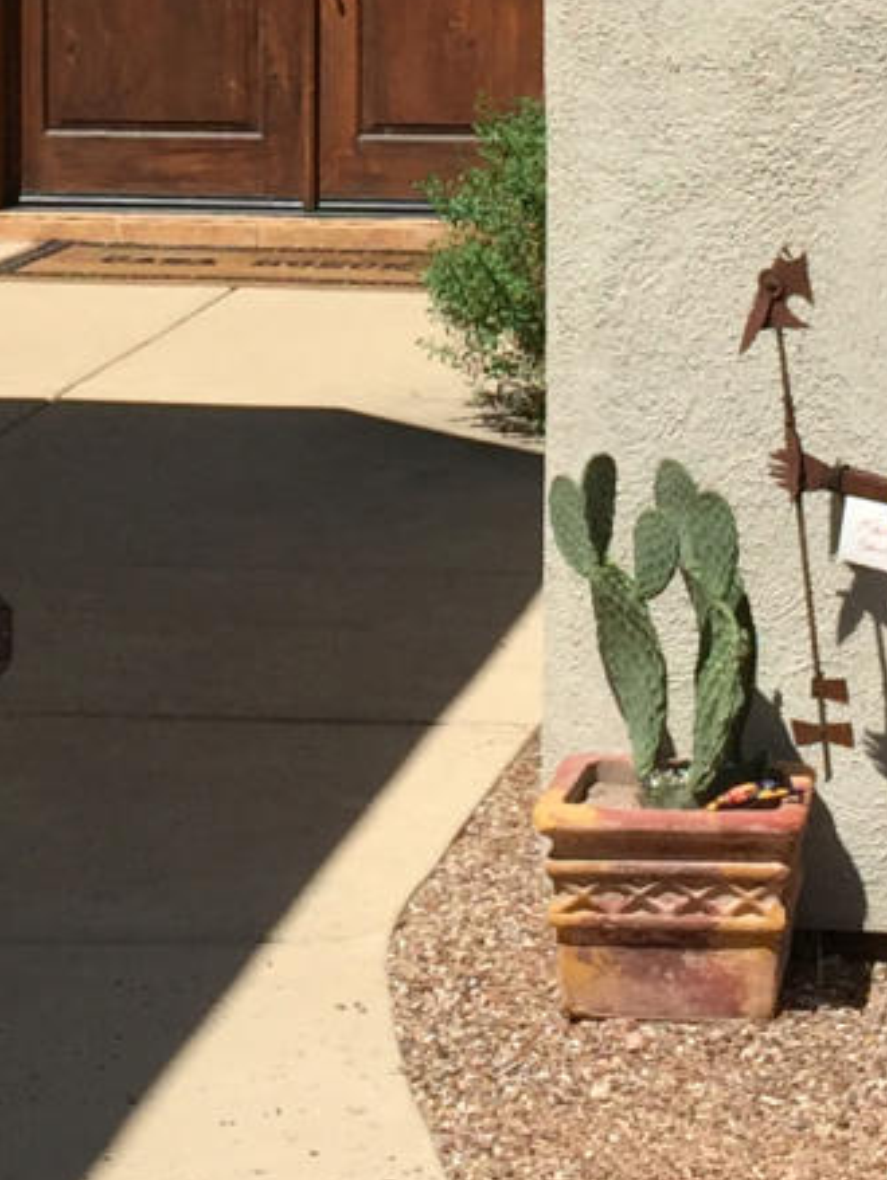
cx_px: 293
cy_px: -56
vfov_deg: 14.6
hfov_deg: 11.2
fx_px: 4503
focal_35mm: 132
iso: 32
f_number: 2.2
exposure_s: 1/1883
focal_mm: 4.15
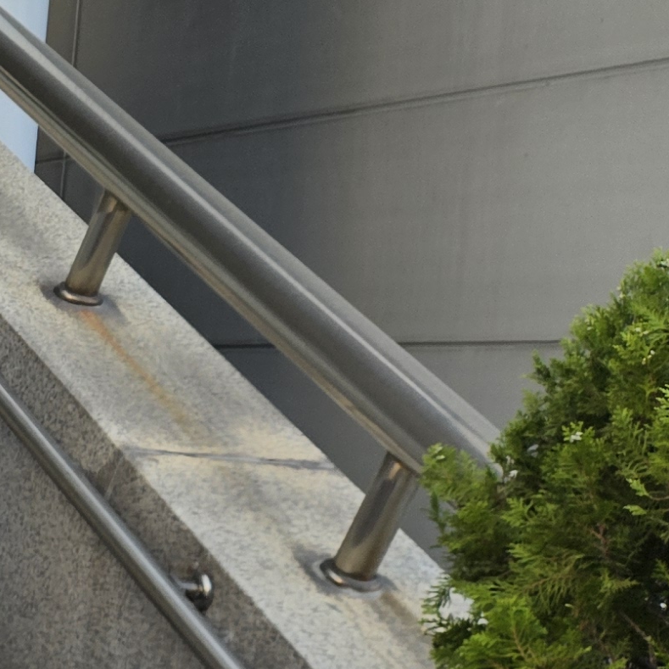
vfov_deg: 16.9
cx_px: -941
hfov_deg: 12.9
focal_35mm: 103
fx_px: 2252
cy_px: 383
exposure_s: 1/151
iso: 25
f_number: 1.8
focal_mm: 5.4
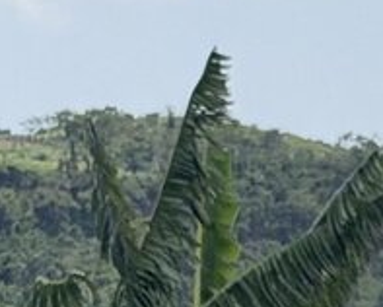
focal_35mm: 380
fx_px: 4312
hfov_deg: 5.0
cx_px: 634
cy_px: 705
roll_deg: -1.8
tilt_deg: +3.1
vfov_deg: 4.0
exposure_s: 1/6536
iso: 80
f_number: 1.78
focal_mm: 6.76
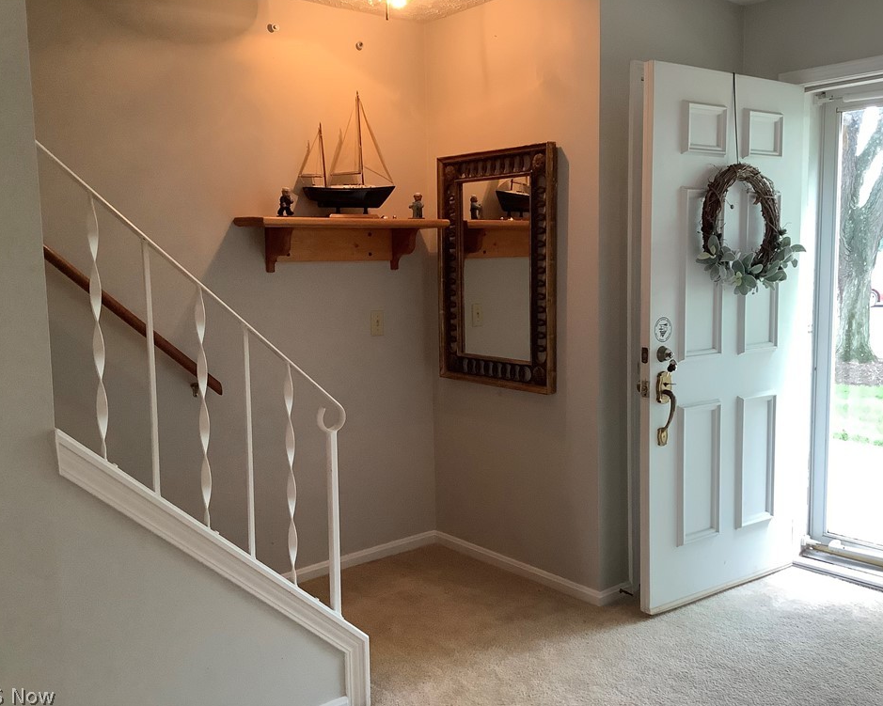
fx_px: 862
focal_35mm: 33
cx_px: 438
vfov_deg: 44.5
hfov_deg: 54.2
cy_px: 351
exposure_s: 1/60
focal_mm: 3.3
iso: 320
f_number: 2.4
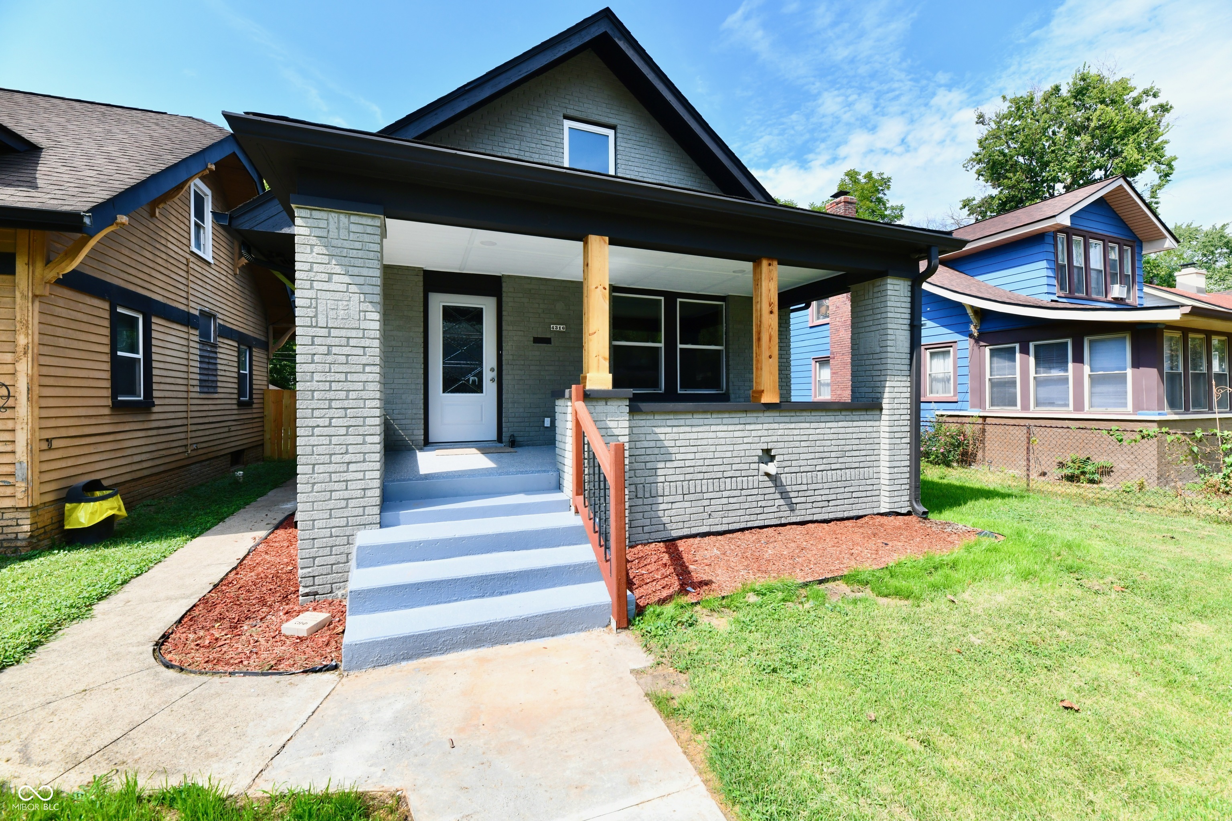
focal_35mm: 14
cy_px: 410
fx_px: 479
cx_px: 616
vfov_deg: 81.2
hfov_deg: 104.3
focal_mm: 14
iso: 640
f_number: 10
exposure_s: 1/400
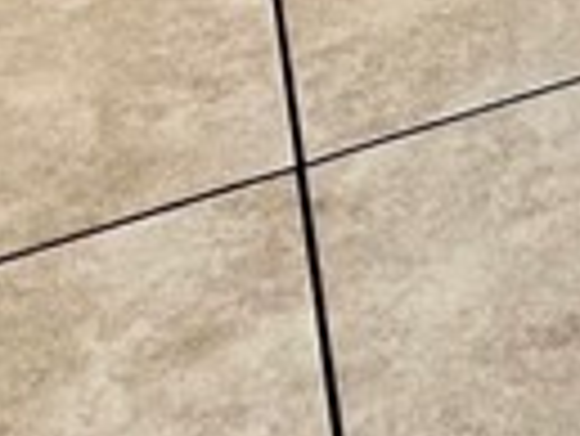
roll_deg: -1.1
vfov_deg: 9.0
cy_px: -1128
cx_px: 1169
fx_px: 1727
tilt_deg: -1.9
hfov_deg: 15.3
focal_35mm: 103
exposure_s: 1/60
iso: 125
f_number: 1.8
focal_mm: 1.57
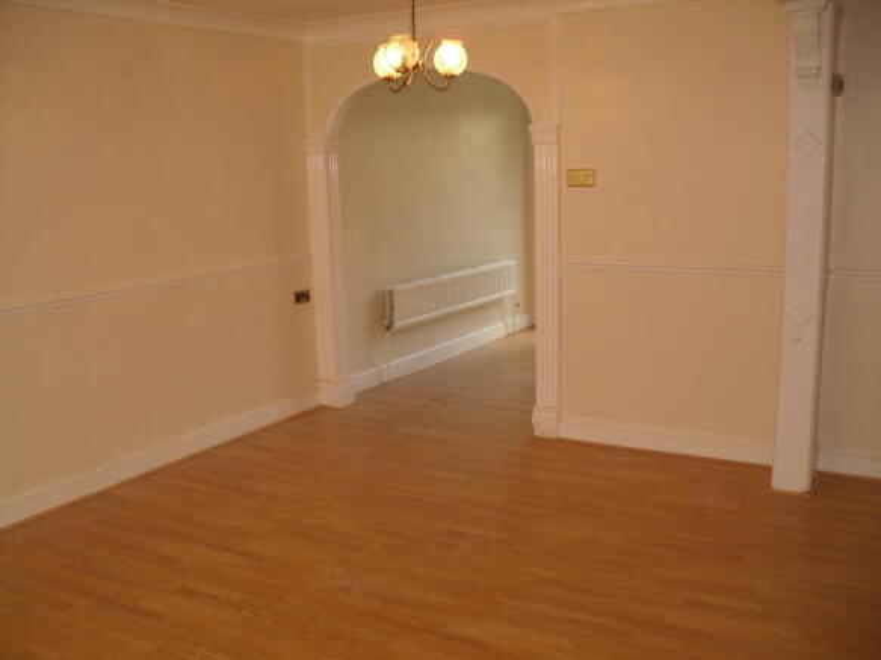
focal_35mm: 35
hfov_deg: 52.6
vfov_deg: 40.7
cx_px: 440
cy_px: 330
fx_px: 891
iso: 100
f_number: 3
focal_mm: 6.3
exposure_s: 1/45
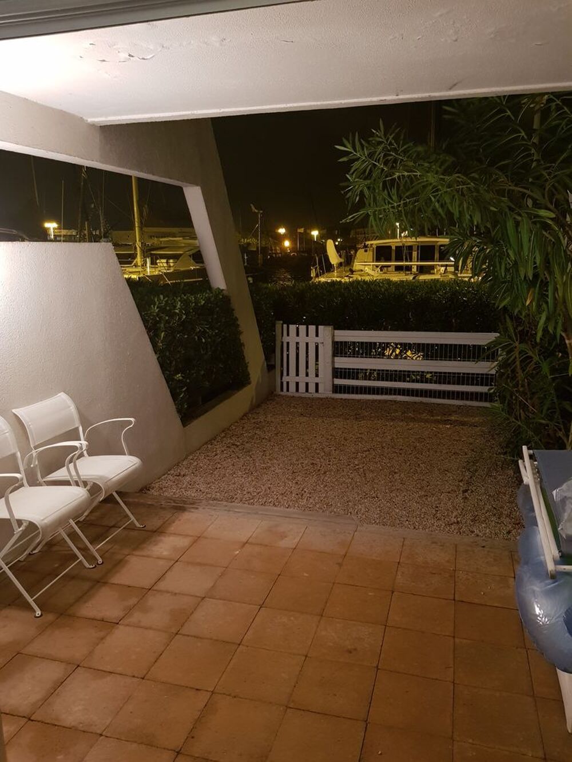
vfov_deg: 67.3
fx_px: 573
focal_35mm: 26
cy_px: 381
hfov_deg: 53.1
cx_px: 286
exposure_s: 1/10
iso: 250
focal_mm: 4.2
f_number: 1.7
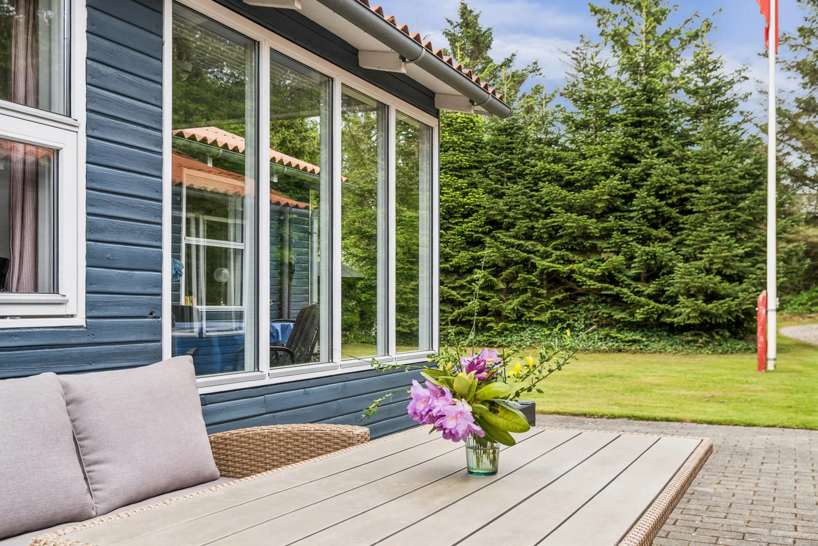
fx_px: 818
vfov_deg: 36.9
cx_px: 409
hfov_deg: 53.1
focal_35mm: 36
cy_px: 273
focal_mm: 24
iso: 100
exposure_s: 1/50
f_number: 5.6
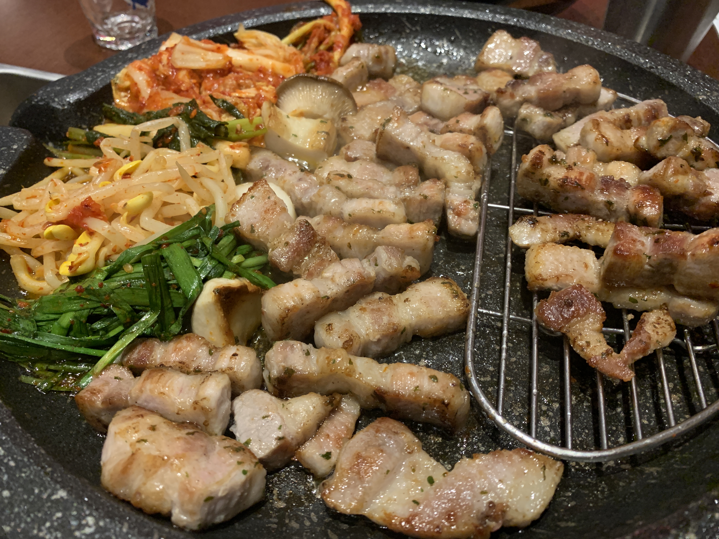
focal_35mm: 26
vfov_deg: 53.1
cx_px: 360
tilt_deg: -48.2
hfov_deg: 67.3
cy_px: 270
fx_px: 540
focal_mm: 4.25
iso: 250
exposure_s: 1/40
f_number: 1.8
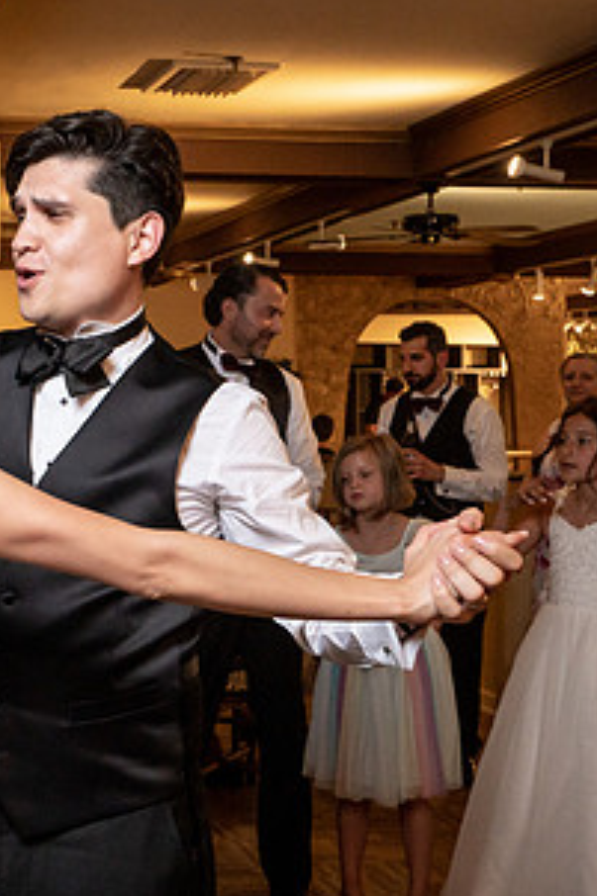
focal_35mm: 60
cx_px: -19
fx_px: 1494
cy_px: 418
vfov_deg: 33.4
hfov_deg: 21.7
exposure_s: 1/200
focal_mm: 29
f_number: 5.6
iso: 2000
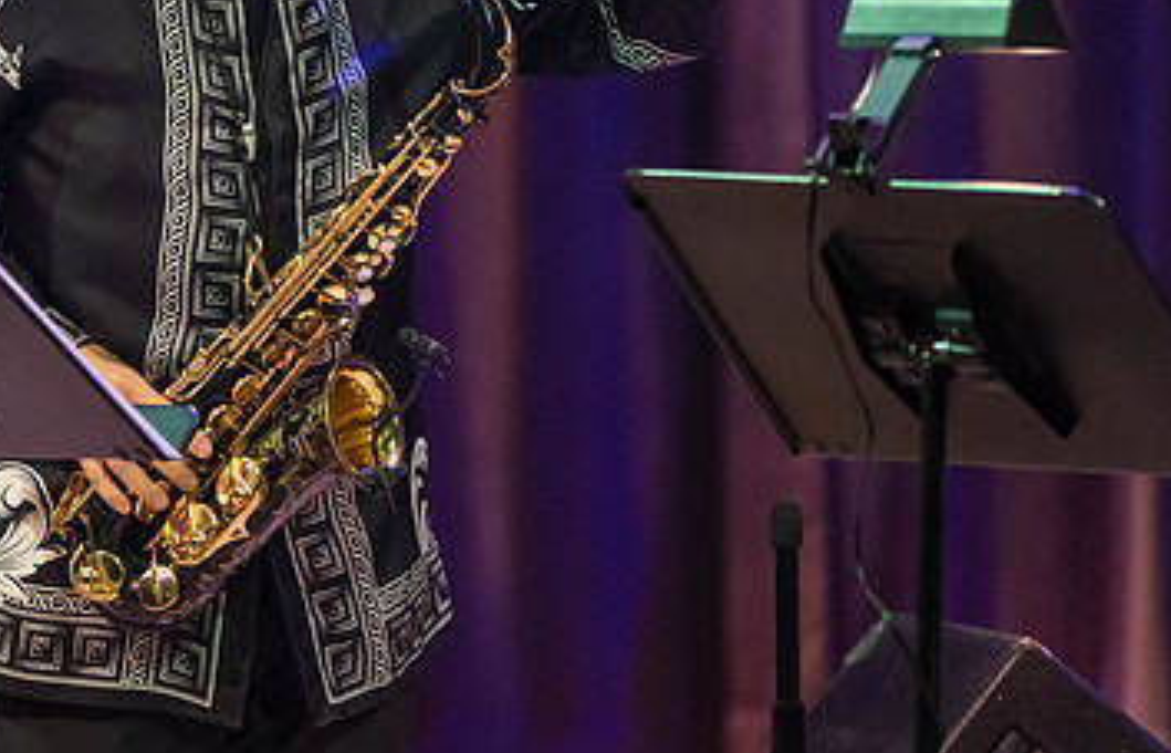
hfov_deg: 2.5
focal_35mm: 837
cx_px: 315
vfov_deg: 1.6
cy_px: 282
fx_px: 26931
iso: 3200
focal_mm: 400
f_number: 5.6
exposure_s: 1/320
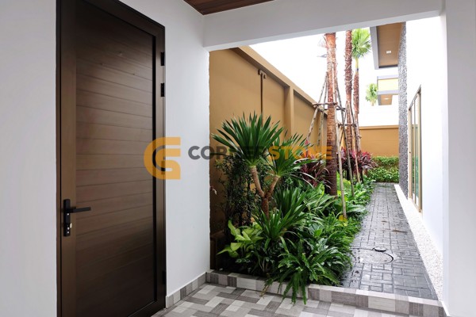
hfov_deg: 73.7
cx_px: 238
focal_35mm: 24
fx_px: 317
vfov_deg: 53.1
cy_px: 158
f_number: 3.5
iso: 200
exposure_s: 1/120
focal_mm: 16
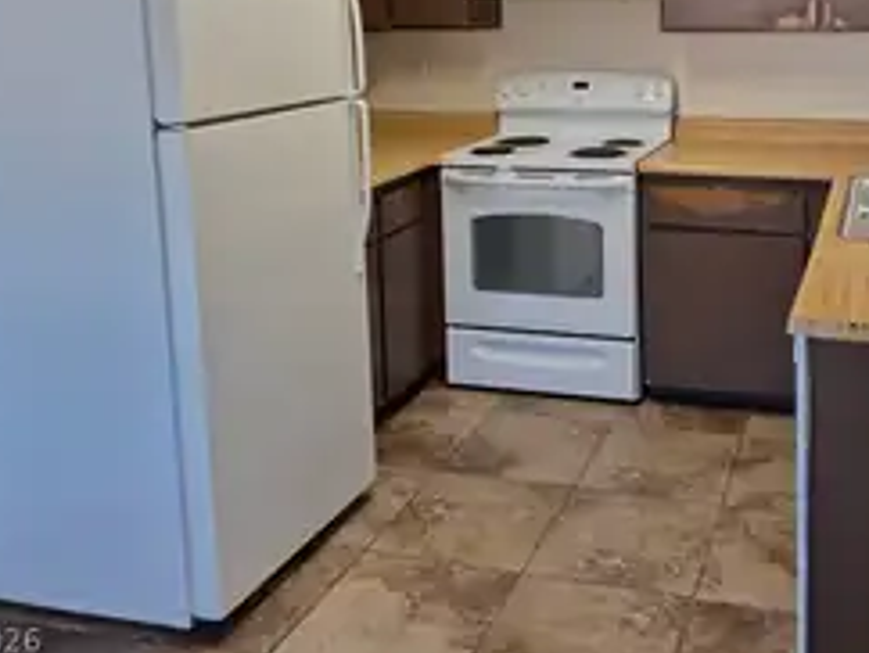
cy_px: 126
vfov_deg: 36.4
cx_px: 607
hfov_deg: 47.8
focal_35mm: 38
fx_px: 955
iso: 125
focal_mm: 5.4
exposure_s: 1/120
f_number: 1.8
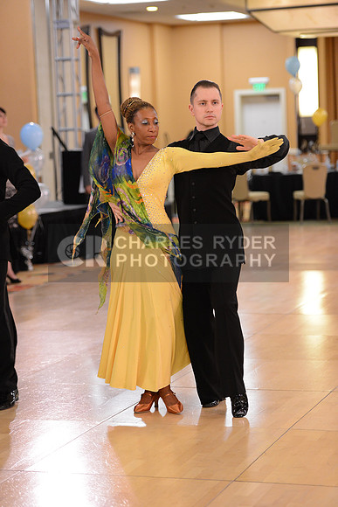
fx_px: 1407
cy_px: 254
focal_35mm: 100
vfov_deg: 20.4
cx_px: 169
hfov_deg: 13.7
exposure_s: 1/250
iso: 2500
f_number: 2.8
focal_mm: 100
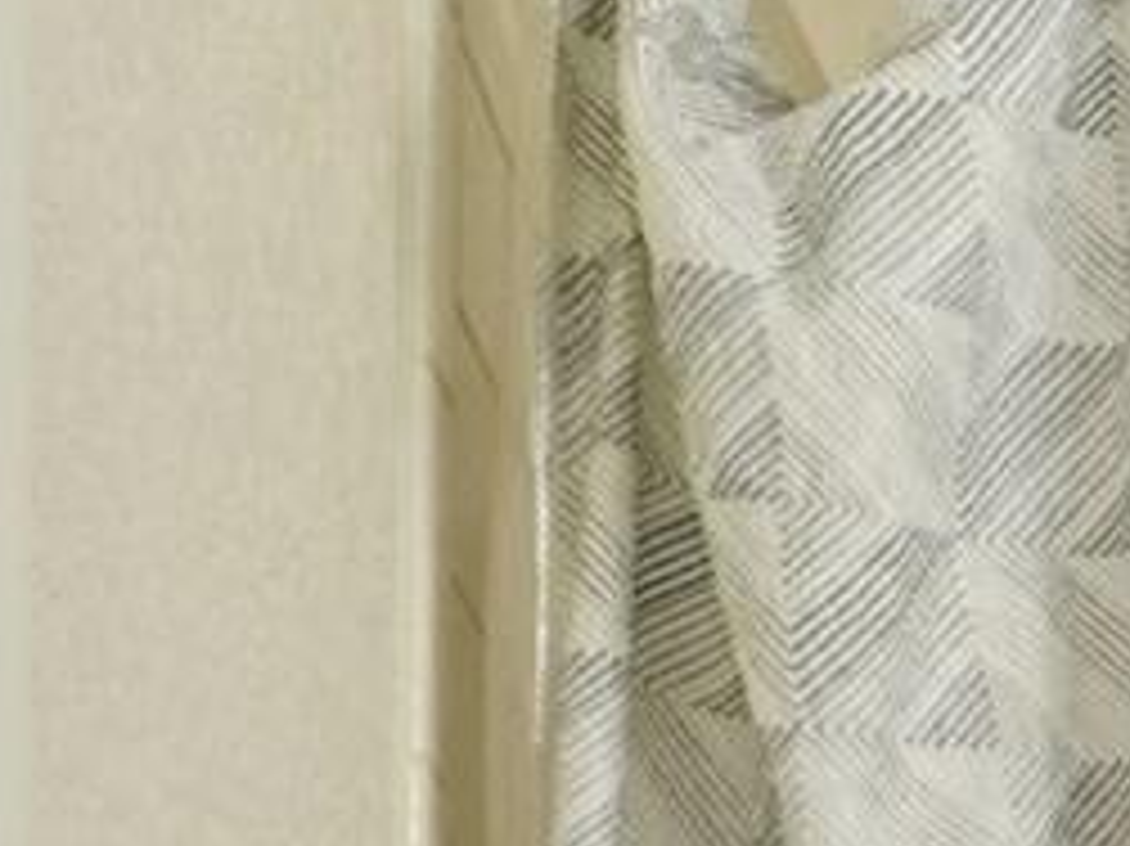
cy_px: 2061
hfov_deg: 11.0
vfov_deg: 11.8
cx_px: 3489
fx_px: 3297
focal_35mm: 101
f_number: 8
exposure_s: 1/30
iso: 640
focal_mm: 11
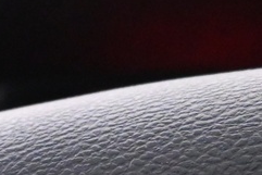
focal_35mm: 161
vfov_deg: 7.8
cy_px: 452
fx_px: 1172
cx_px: -255
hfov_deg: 11.5
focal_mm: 16
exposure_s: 1/40
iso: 3200
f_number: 3.5
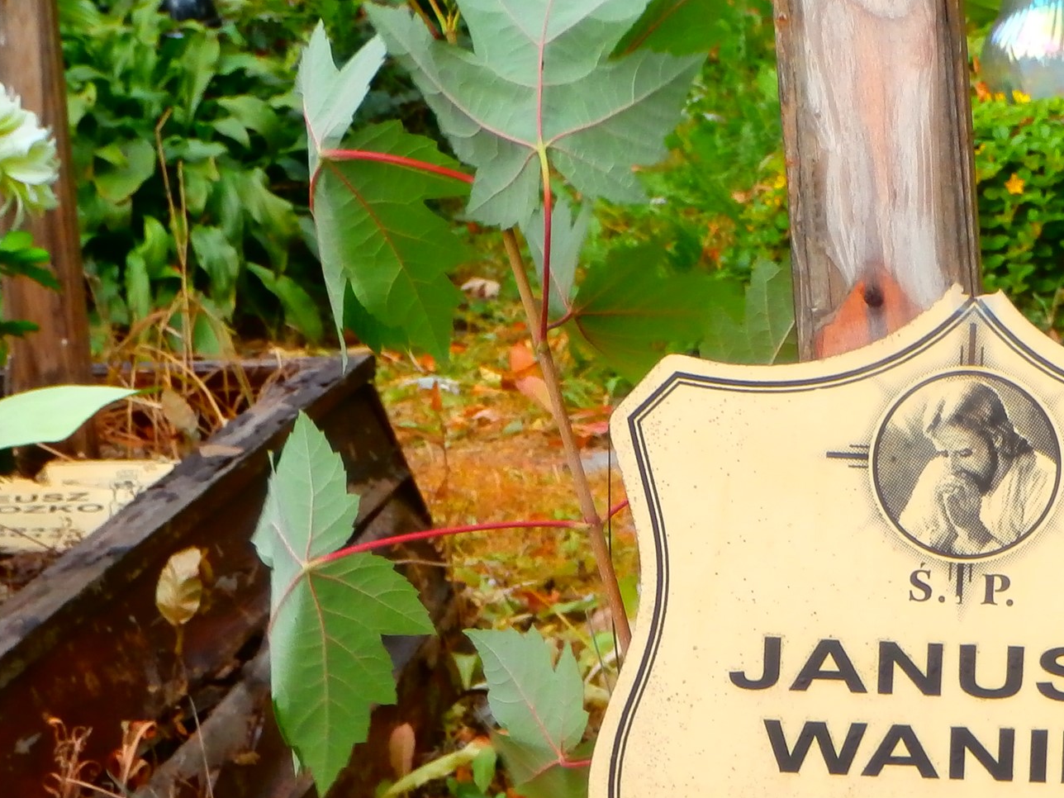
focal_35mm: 200
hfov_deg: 9.8
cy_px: 862
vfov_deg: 7.4
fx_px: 6147
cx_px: 1007
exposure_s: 1/125
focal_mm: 15.16
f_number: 5
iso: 100
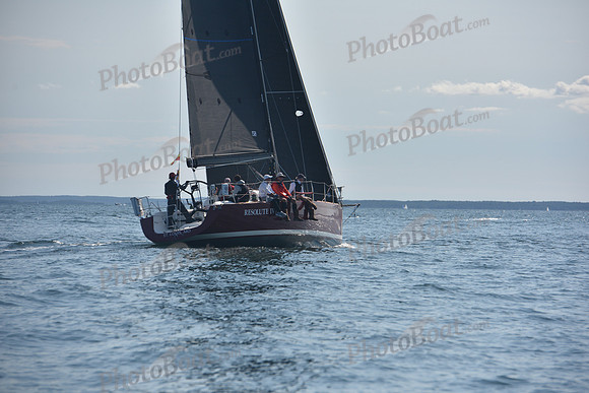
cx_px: 294
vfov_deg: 6.9
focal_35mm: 200
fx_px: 3273
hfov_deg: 10.3
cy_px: 196
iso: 250
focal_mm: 200
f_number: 7.1
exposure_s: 1/800
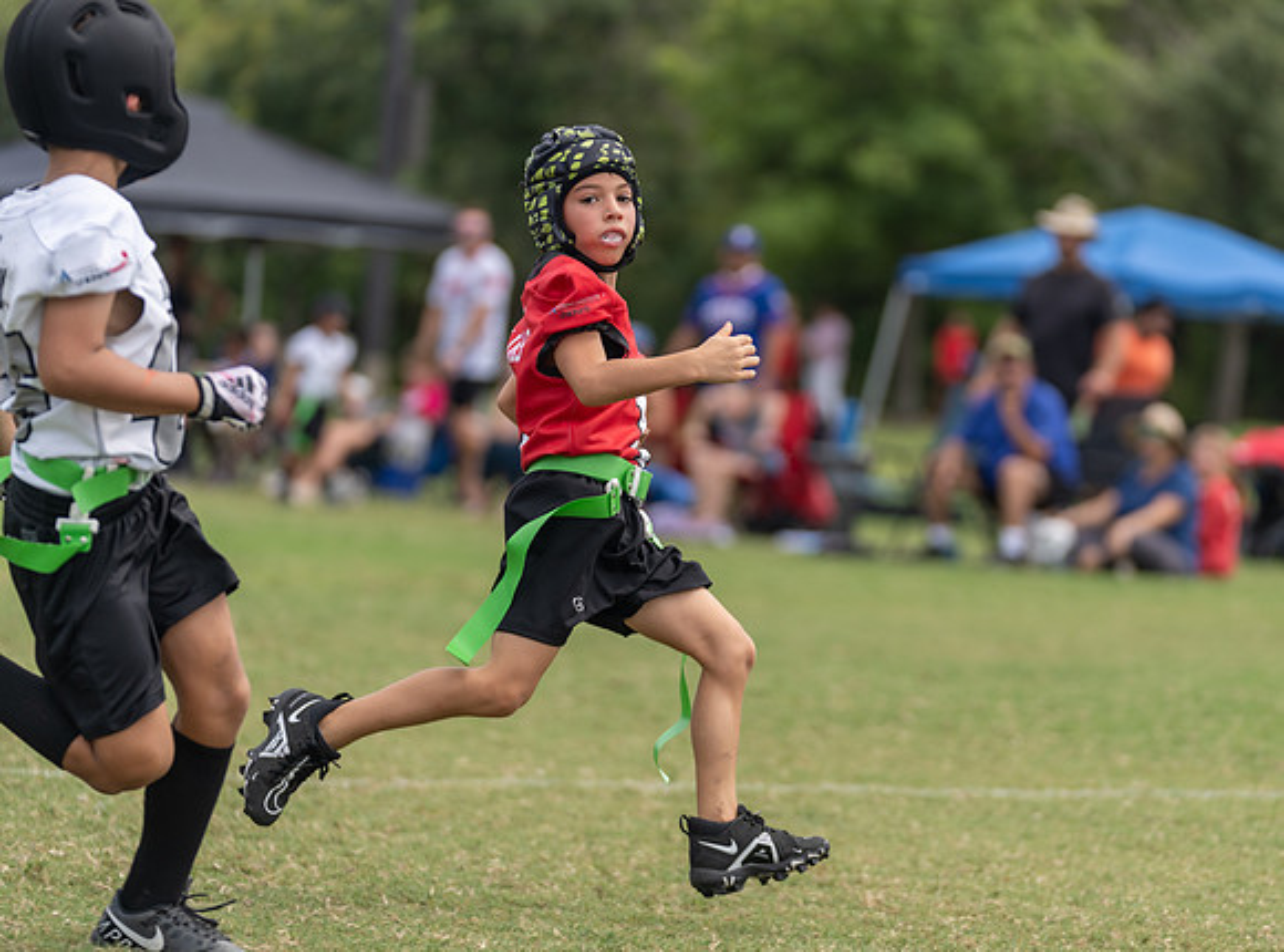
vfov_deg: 9.5
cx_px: 731
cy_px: 464
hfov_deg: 12.7
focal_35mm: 156
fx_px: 5752
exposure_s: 1/1250
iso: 100
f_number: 2.8
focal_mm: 132
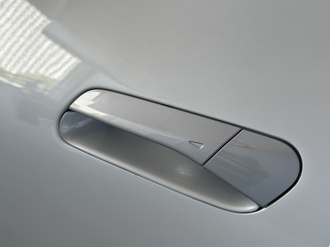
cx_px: 165
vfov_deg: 30.3
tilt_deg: -27.1
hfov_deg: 39.7
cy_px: 124
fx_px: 458
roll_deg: -0.5
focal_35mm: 48
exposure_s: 1/237
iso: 80
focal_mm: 6.86
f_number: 1.78
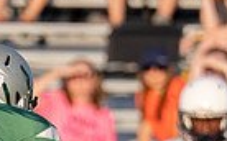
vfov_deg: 0.6
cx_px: -77
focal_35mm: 2313
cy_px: 192
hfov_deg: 0.9
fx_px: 14298
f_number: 2.8
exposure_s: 1/4000
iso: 320
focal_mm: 200
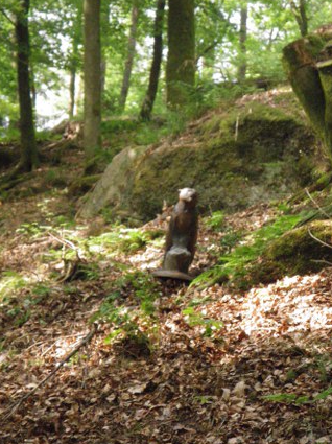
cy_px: 221
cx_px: 183
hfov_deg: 11.4
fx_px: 1665
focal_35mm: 130
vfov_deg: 15.2
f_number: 5.2
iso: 800
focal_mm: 20.6
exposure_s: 1/160
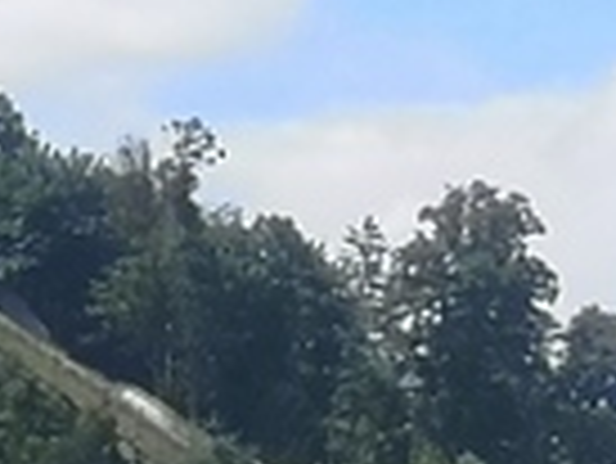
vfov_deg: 2.6
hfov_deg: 3.3
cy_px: 622
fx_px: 10348
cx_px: -1547
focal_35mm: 581
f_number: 1.8
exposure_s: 1/1828
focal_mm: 5.58
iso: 50
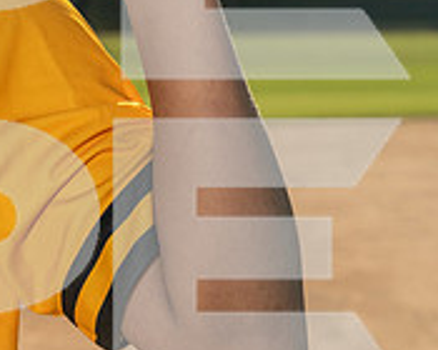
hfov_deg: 11.2
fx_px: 2139
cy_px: -51
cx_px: -228
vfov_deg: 9.3
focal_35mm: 165
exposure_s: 1/200
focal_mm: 53
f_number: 5.6
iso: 500
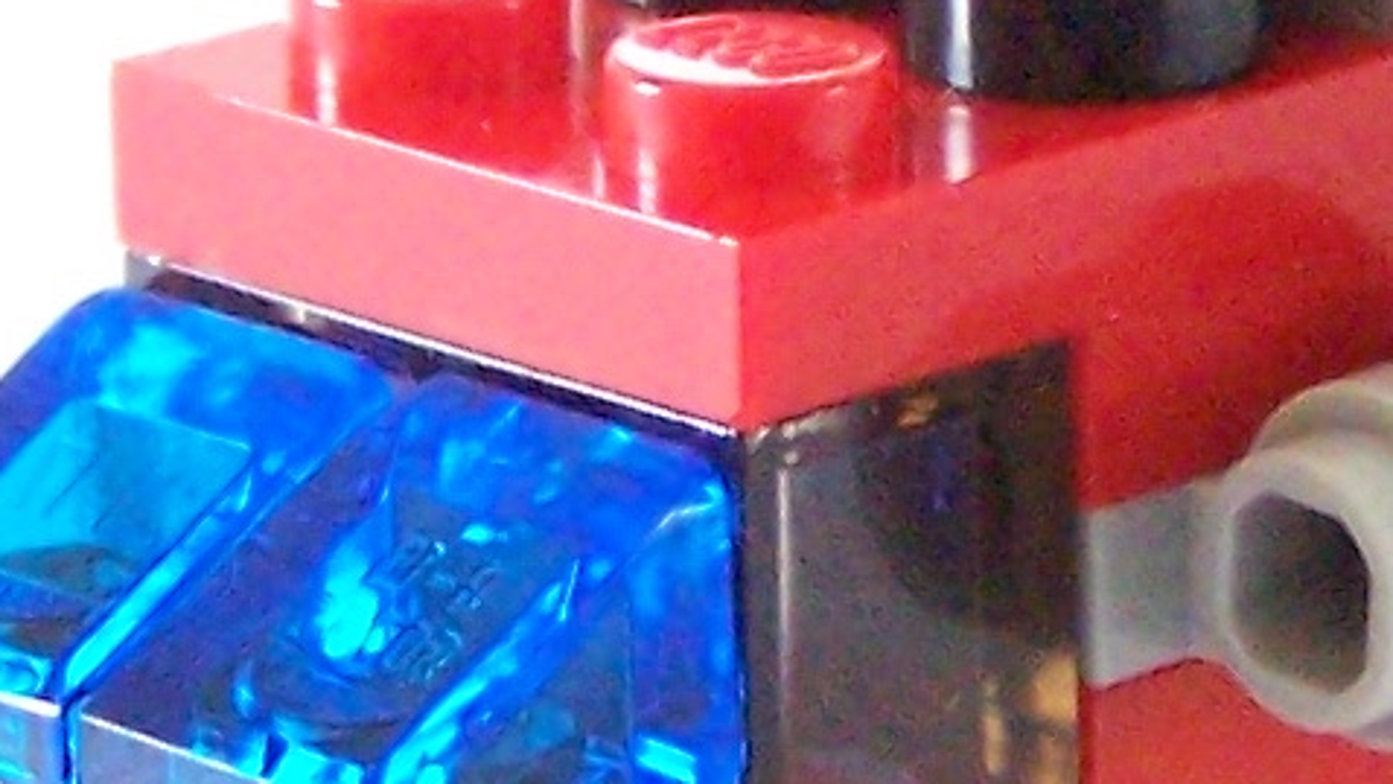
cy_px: 335
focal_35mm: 329
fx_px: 12154
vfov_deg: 3.7
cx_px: 1241
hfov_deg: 6.5
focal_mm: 9.3
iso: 400
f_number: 3.1
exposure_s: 1/10
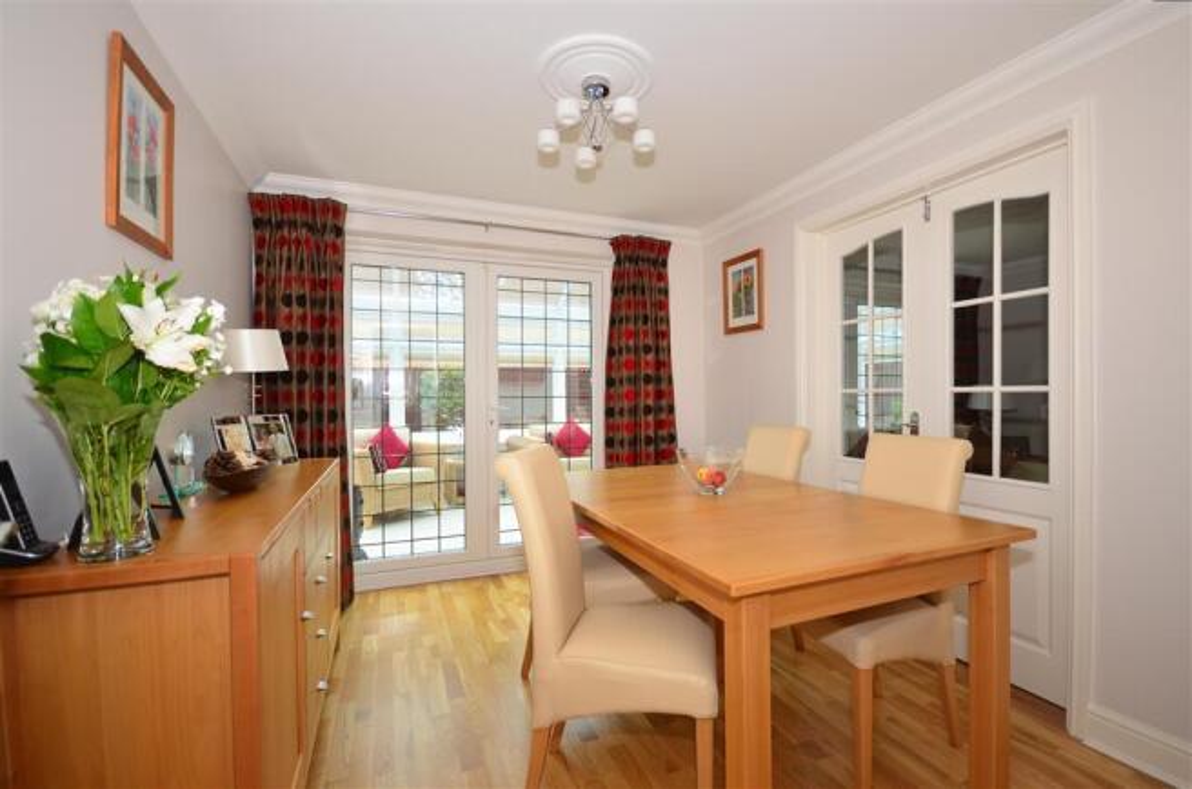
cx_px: 596
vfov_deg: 77.0
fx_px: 495
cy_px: 394
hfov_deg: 100.5
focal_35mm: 15
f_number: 5
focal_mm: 10
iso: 200
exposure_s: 1/50
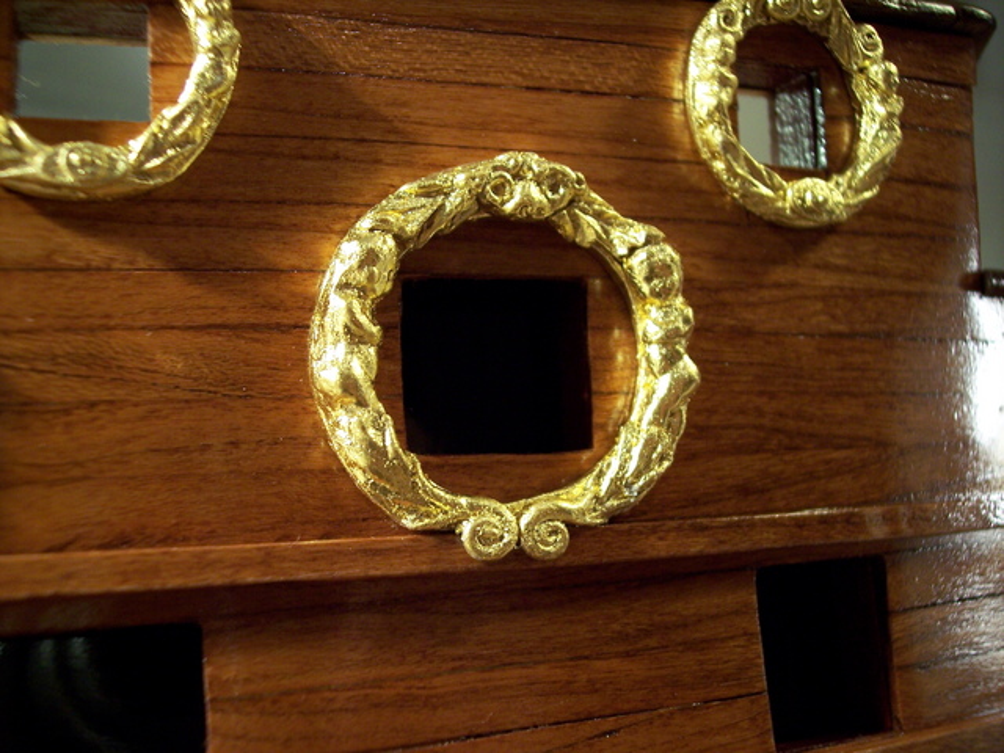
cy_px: 376
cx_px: 502
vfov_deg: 36.8
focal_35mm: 39
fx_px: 1131
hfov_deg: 47.9
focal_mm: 8
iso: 200
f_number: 3.4
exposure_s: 1/30
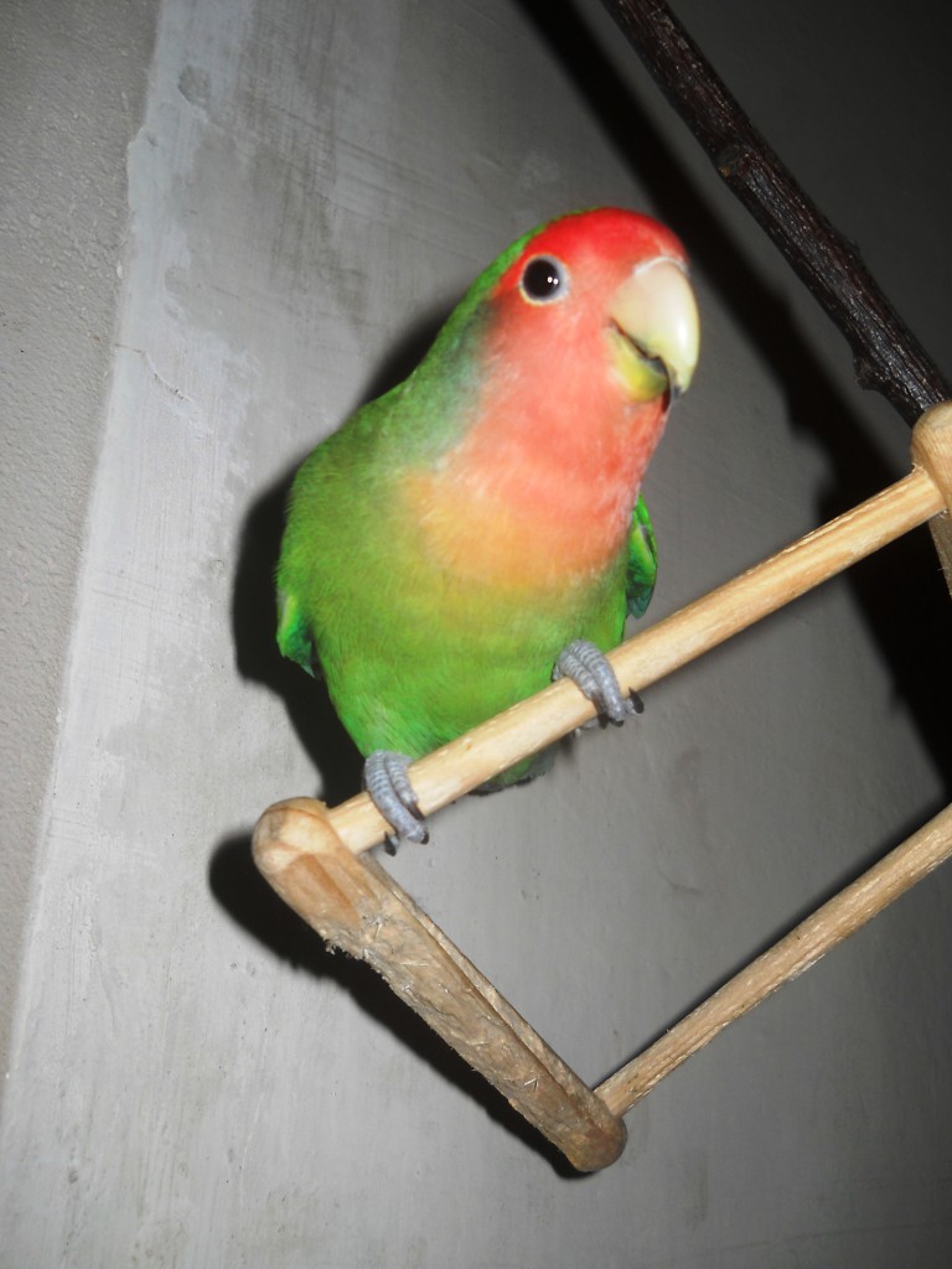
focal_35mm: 41
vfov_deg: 45.8
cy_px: 634
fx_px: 1503
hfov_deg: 35.1
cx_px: 476
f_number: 5.5
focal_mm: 6.72
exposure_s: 1/30
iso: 80
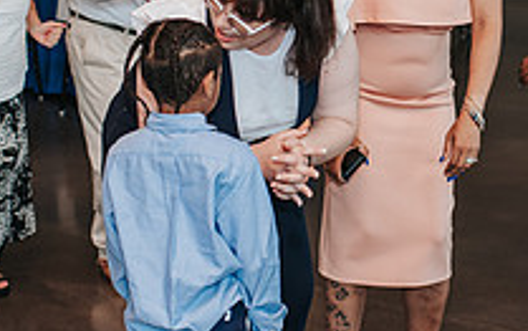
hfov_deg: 18.0
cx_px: 365
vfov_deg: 11.4
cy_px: 78
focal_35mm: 115
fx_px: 1656
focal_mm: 35
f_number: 2.8
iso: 720
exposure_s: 1/160
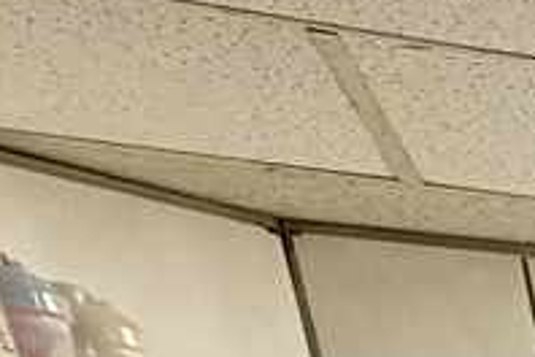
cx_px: 1527
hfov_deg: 12.2
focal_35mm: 94
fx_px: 1397
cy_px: 1083
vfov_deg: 10.3
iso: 320
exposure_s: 1/60
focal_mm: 2.22
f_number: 2.2
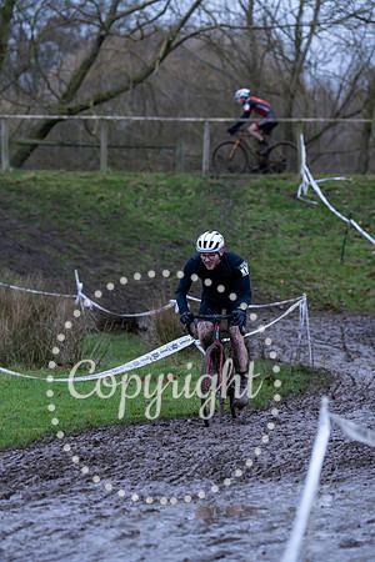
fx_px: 2359
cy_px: 281
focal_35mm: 151
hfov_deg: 9.1
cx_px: 188
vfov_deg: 13.6
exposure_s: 1/500
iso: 6400
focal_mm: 151
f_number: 4
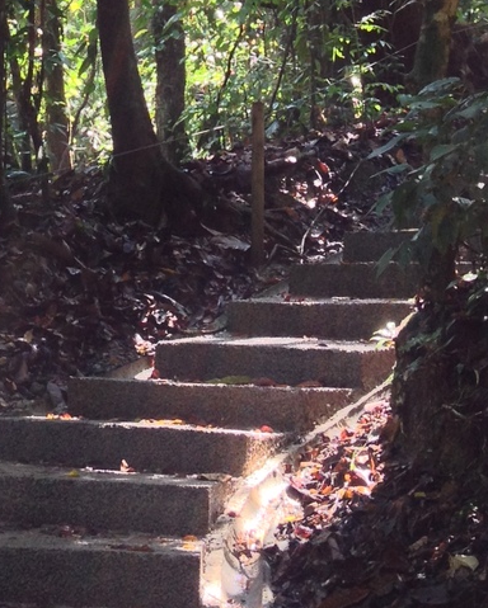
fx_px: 2056
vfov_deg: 15.9
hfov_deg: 13.5
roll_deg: -1.2
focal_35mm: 114
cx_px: 76
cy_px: -202
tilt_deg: +14.4
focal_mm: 4.28
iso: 50
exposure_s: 1/30
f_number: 2.4
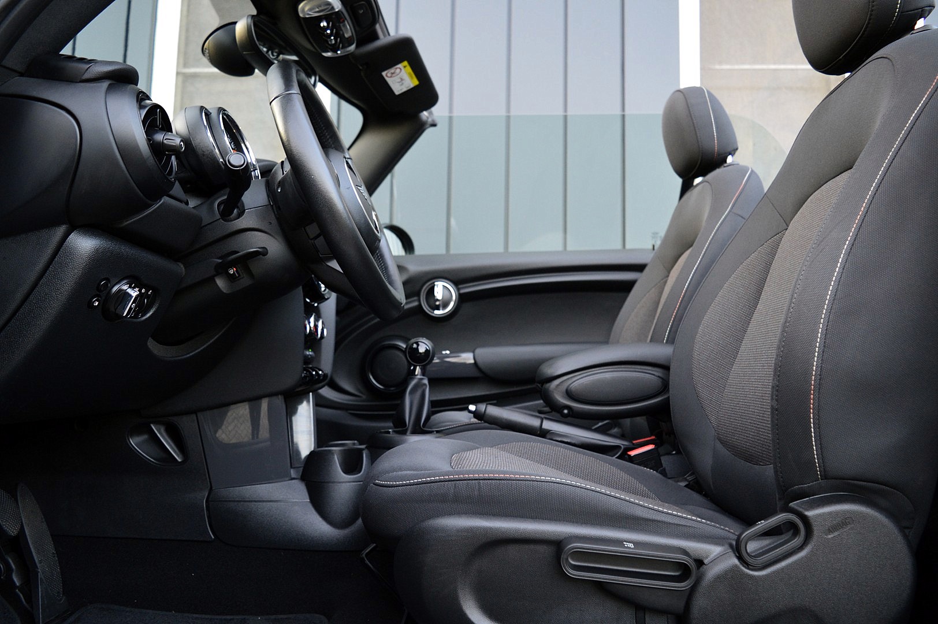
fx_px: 703
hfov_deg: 67.4
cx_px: 469
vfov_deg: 47.9
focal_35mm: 27
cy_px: 312
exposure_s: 1/40
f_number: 3.5
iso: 800
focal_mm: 18
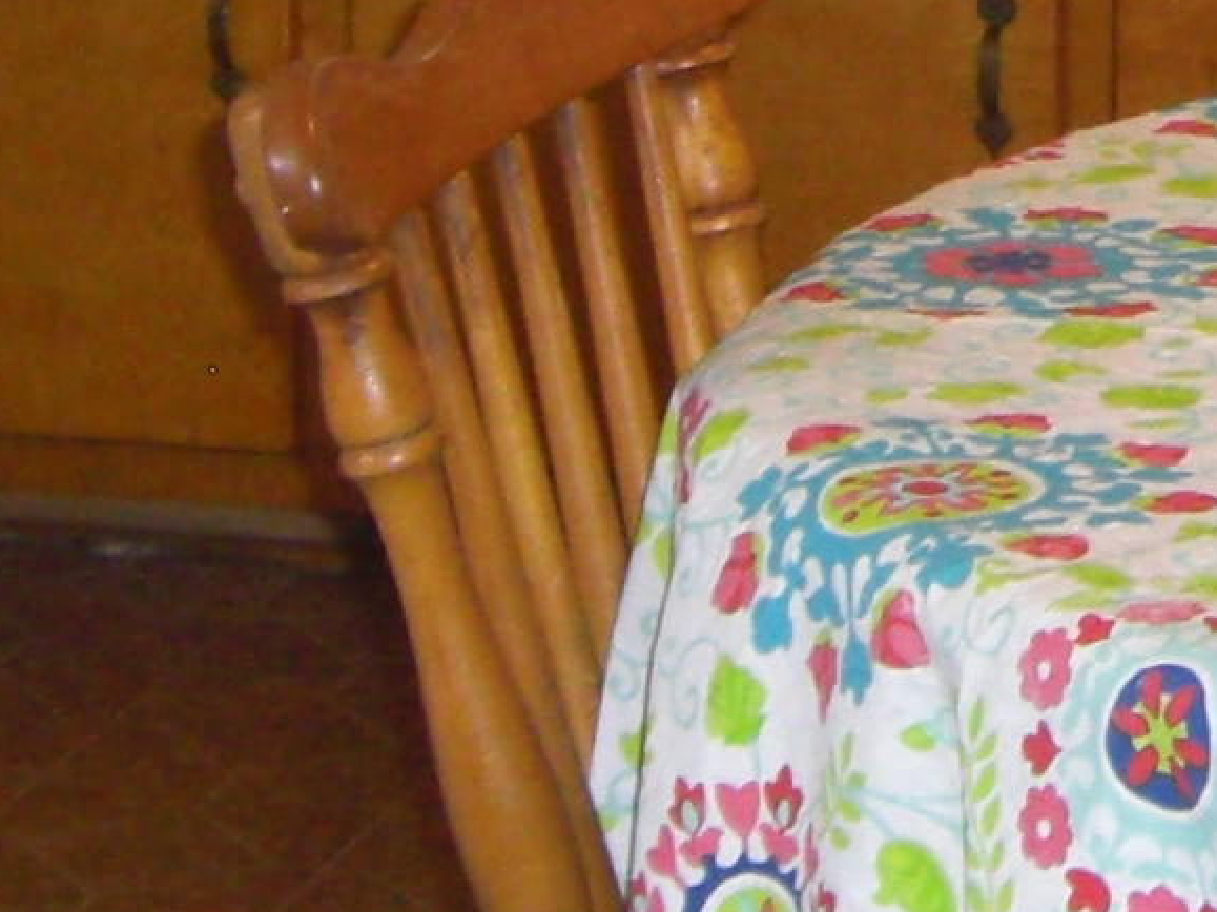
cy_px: -481
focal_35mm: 197
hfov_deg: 9.6
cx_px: 2028
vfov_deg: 7.4
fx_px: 6925
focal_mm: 6.2
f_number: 2.7
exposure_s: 1/60
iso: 200
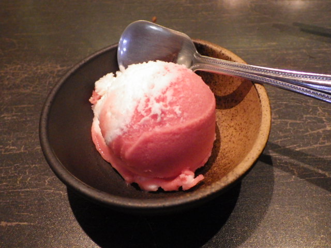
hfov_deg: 51.4
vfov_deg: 39.7
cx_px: 166
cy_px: 124
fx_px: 344
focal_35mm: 36
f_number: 2.6
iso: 1250
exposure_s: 1/50
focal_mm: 6.4
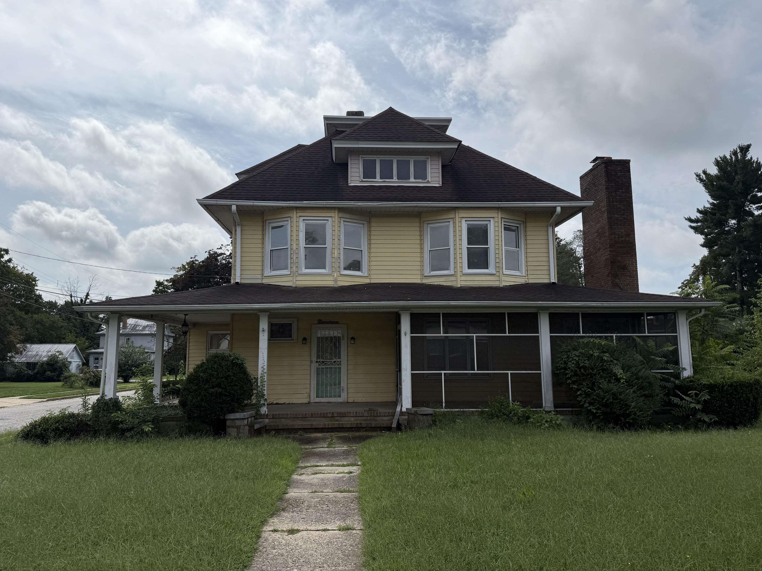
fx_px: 550
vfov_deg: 54.9
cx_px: 376
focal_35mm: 25
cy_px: 276
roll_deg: +0.6
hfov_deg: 69.4
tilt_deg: +7.5
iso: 80
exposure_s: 1/14286
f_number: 1.78
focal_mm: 6.76
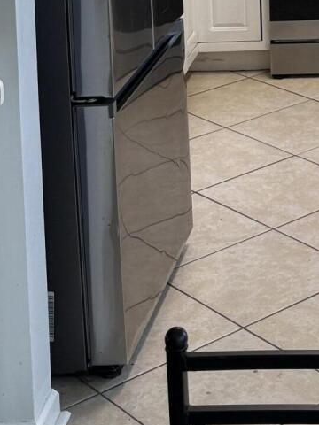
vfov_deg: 17.6
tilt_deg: -6.0
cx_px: 433
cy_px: -213
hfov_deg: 14.1
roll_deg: +0.2
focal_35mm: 100
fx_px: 1229
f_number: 1.78
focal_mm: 6.76
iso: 160
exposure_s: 1/178
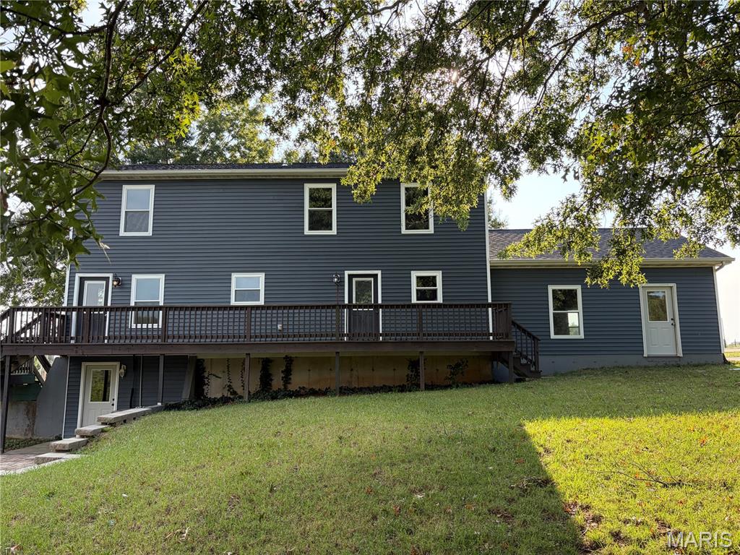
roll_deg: +0.1
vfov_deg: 53.1
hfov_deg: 67.3
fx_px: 556
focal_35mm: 26
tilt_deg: +8.6
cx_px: 370
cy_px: 278
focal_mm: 5.96
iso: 64
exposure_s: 1/840
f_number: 1.6
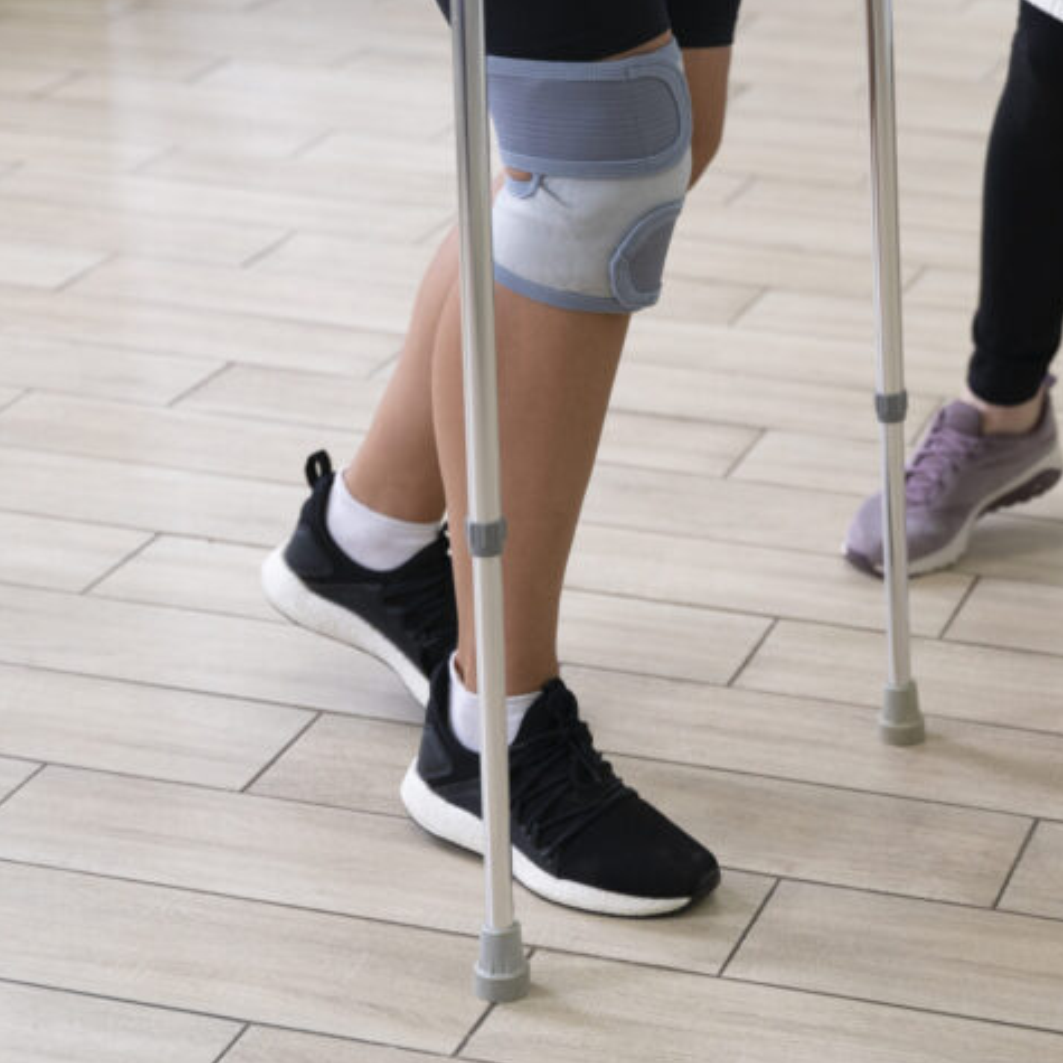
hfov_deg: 19.4
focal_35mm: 88
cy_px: 328
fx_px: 3057
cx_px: 942
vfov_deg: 19.6
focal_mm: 48
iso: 500
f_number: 2.8
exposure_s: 1/200
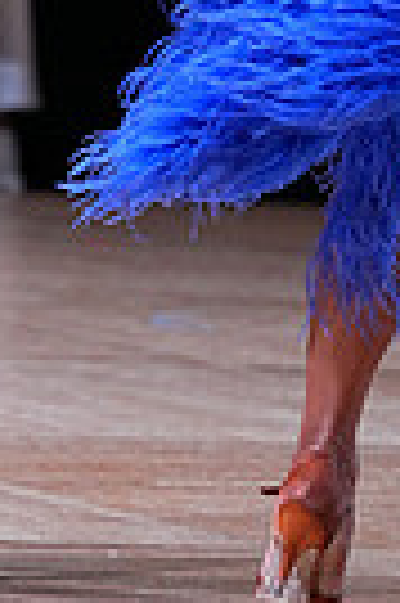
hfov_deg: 2.2
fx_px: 10560
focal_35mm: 632
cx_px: 285
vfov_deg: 3.3
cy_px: -315
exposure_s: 1/400
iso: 1000
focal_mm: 146
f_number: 4
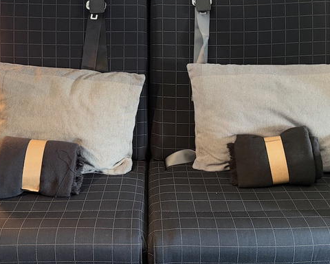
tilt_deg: -24.6
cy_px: 102
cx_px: 157
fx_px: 400
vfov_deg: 36.3
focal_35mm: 41
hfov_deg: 44.8
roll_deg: +0.5
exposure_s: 1/38
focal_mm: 6.76
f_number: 1.78
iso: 1000
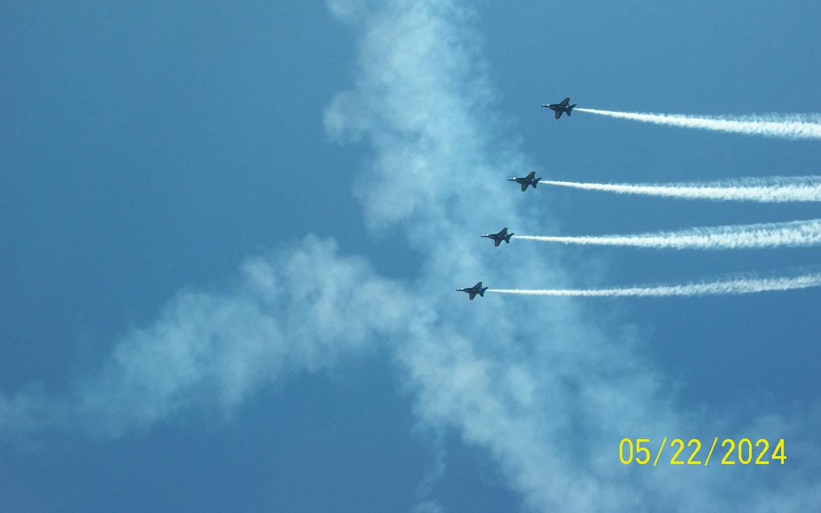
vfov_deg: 23.9
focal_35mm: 54
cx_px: 411
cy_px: 205
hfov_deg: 37.5
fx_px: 1208
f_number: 7
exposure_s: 1/320
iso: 80
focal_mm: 8.8
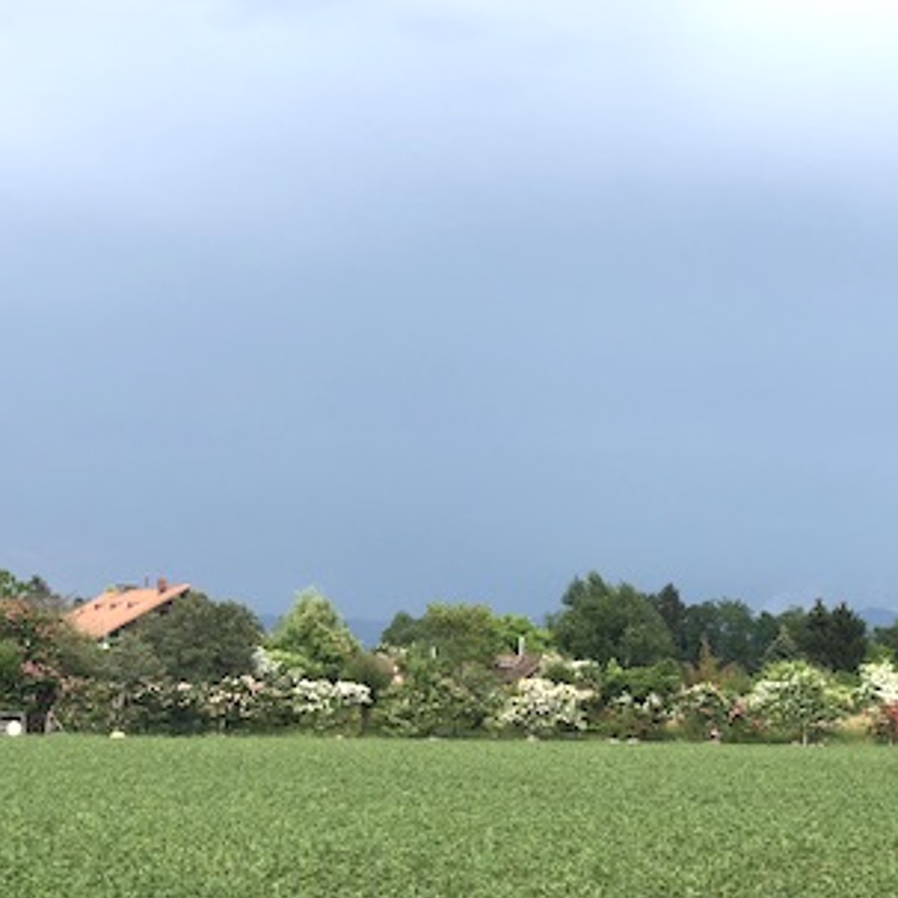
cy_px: 513
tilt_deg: +2.9
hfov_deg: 22.4
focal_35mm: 77
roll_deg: -1.4
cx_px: 325
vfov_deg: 22.5
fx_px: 2260
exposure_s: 1/470
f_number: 2.4
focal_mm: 6
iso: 16
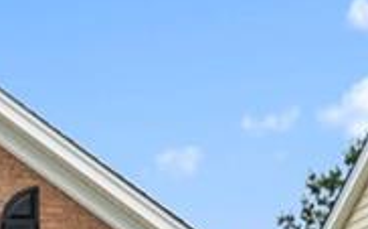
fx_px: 1381
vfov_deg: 8.8
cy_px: 489
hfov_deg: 12.9
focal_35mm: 138
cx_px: -406
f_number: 7.1
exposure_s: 1/100
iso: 100
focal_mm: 24
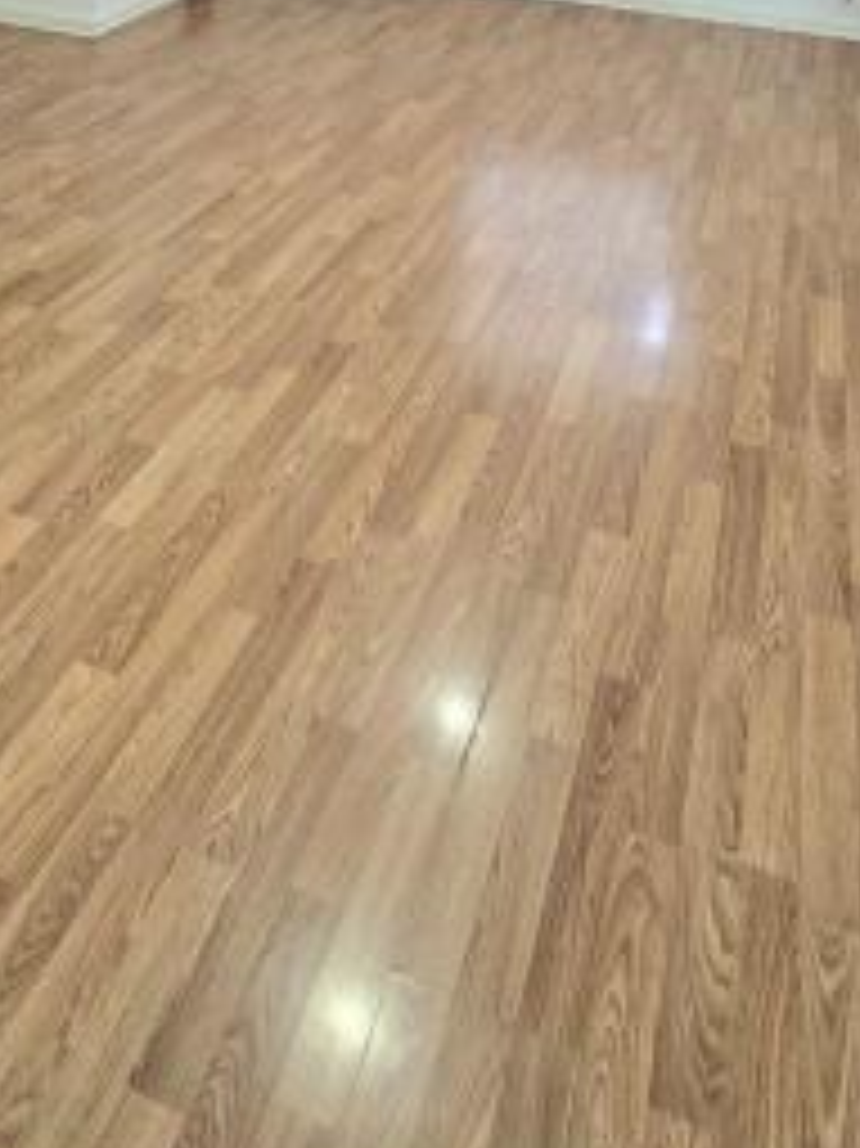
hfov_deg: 41.6
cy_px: -173
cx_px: 351
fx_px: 1127
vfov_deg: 40.8
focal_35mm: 34
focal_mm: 2.2
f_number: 1.9
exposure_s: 1/120
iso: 250
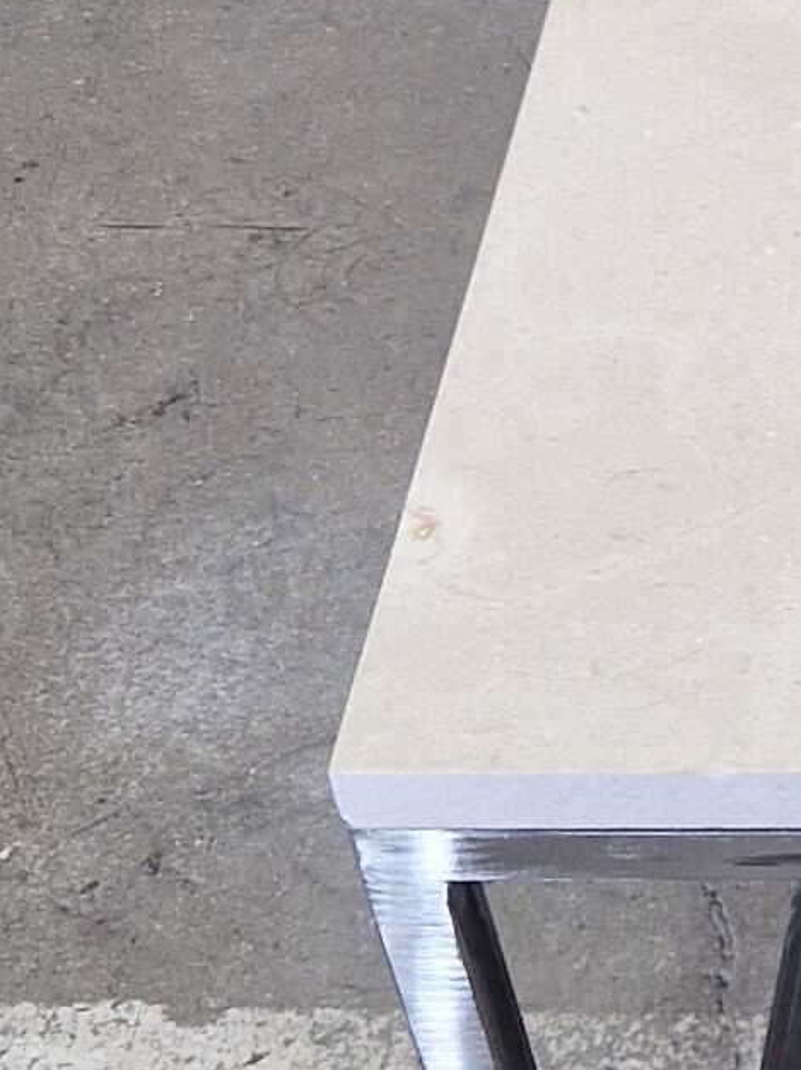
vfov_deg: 13.3
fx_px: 4538
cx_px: 1740
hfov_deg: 9.3
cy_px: 118
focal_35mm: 147
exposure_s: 1/100
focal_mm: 5.4
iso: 160
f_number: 1.8
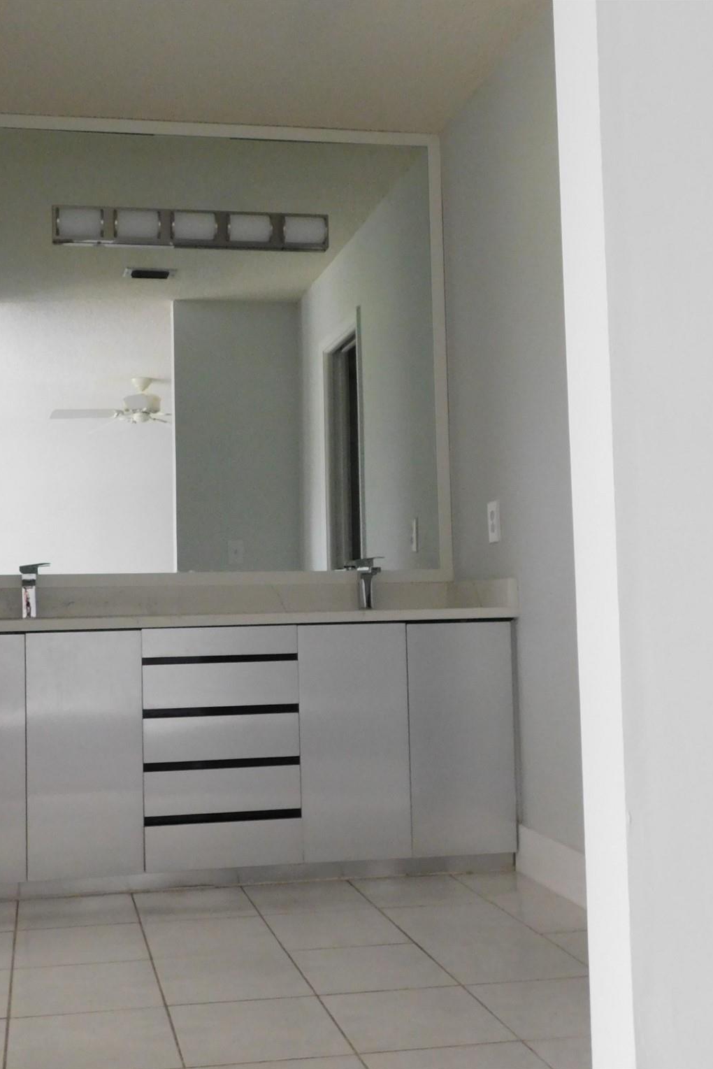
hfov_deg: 33.9
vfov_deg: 49.5
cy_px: 536
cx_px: 231
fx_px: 1158
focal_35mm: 39
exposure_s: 1/25
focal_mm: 4.9
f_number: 3.2
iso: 400
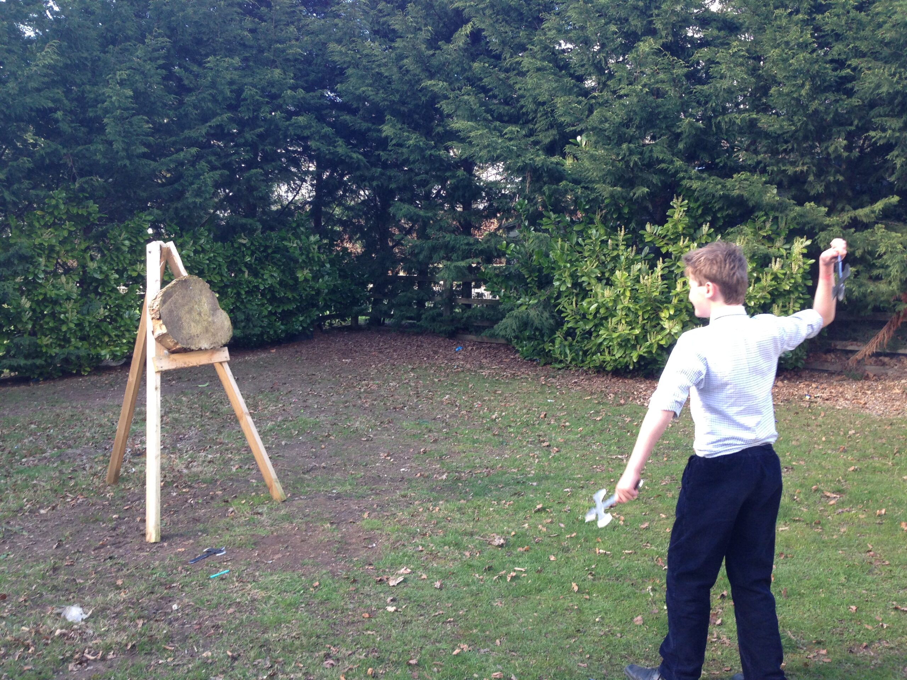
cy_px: 340
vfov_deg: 42.9
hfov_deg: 55.4
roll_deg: -3.8
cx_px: 454
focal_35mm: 33
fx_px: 865
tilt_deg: -5.0
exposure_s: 1/120
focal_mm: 4.12
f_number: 2.4
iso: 80
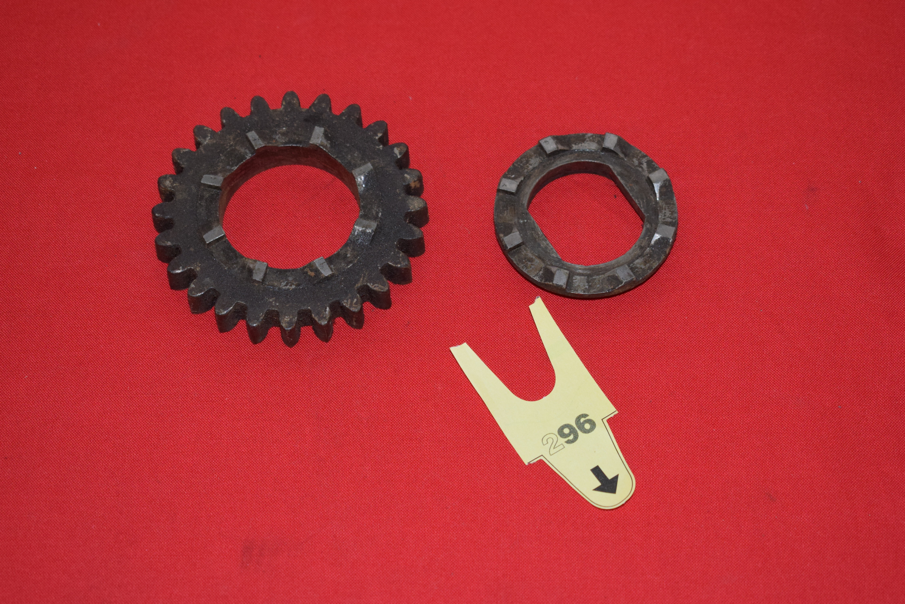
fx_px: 2074
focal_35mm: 82
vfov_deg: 16.6
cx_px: 452
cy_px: 302
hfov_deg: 24.6
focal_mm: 55
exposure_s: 1/200
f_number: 5.6
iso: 1250
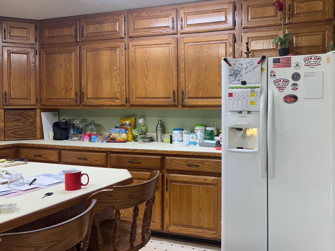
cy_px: 111
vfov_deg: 44.1
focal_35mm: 32
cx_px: 222
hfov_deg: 55.7
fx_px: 310
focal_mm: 6.86
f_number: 1.78
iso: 200
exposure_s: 1/120
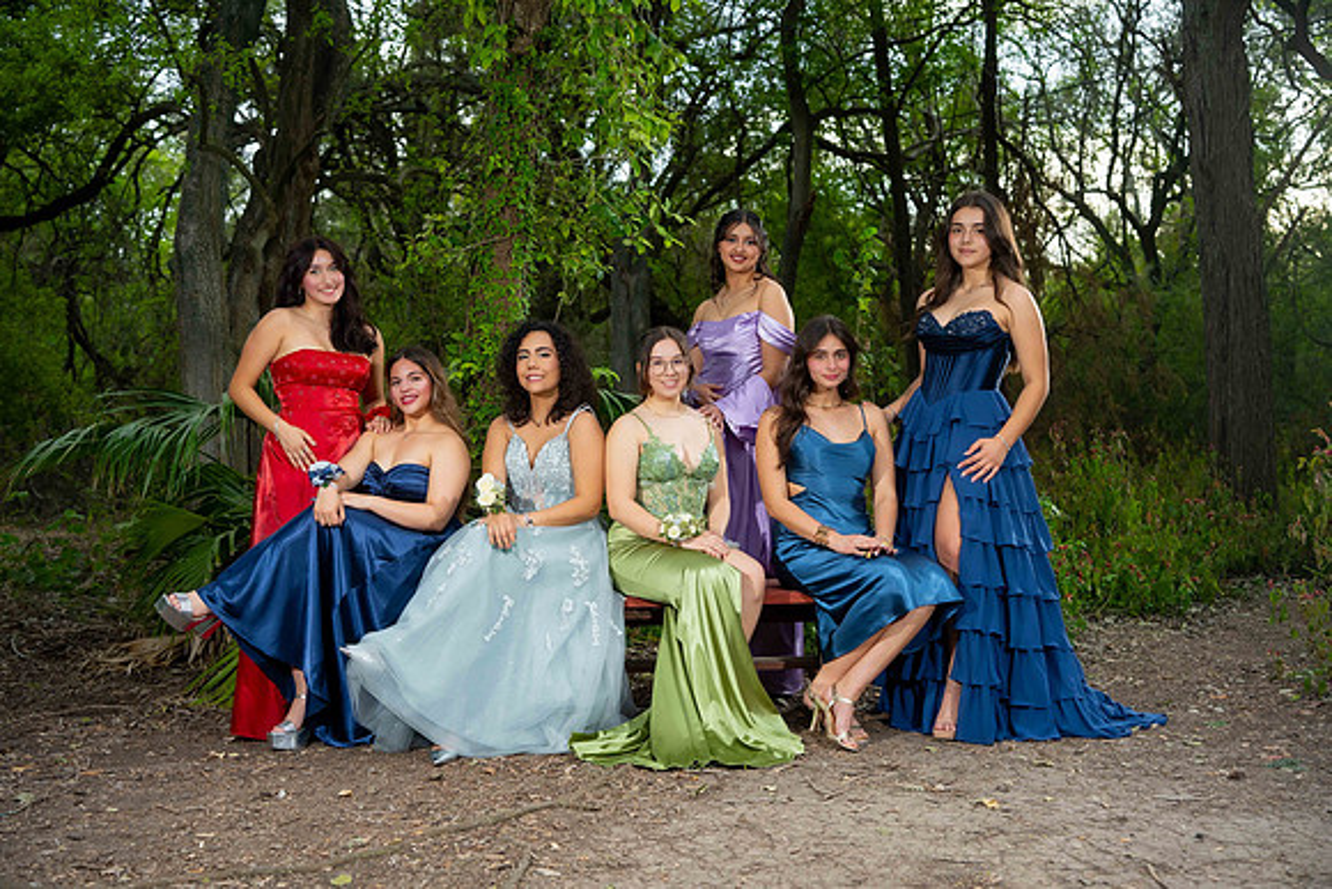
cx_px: 666
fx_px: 1480
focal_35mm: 40
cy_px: 444
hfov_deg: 48.4
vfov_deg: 33.4
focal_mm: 40
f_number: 3.2
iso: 160
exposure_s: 1/200
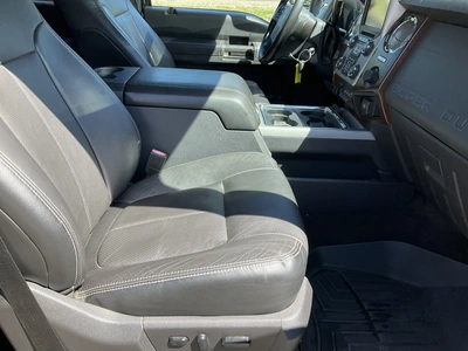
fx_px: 392
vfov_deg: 48.2
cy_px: 176
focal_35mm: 29
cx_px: 234
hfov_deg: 61.7
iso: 20
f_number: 1.8
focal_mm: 3
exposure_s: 1/174
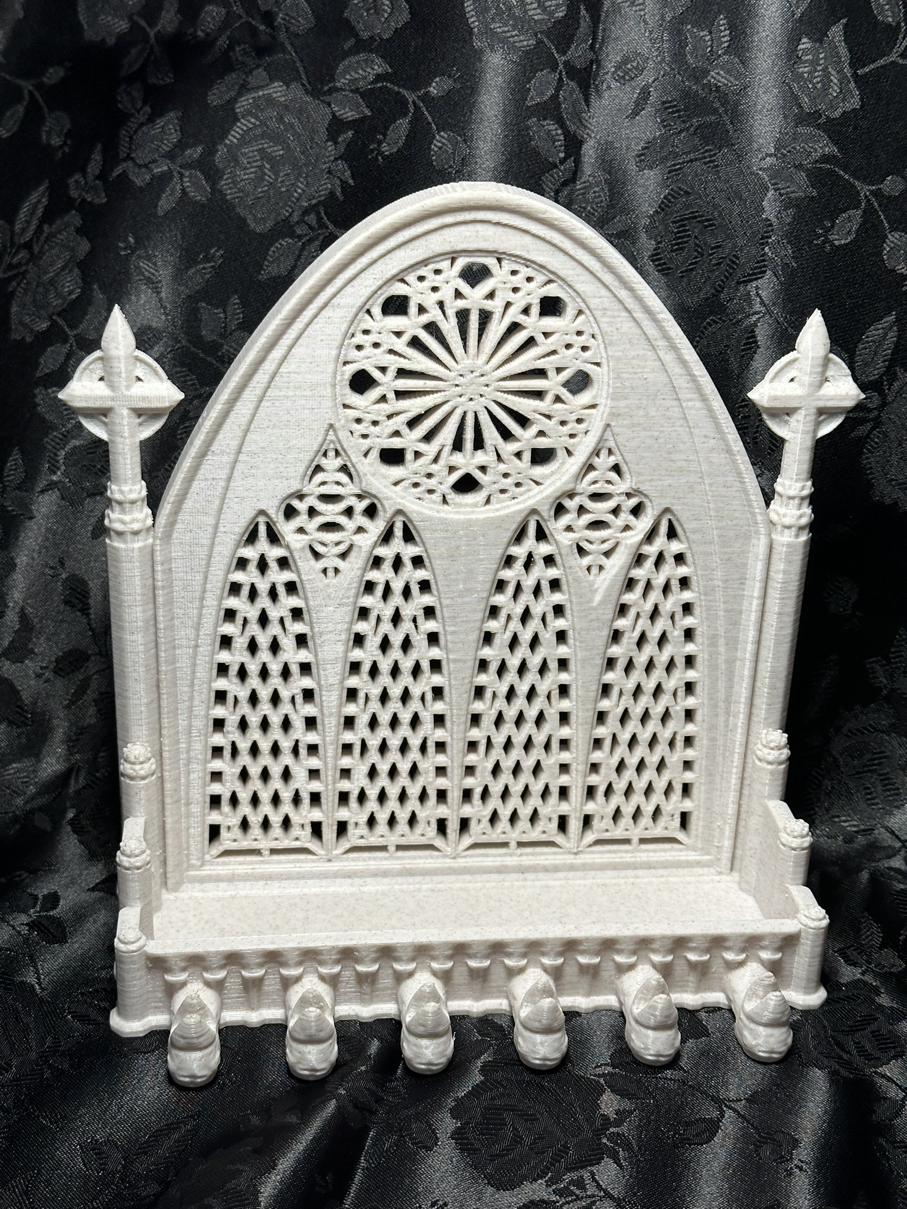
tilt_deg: -27.2
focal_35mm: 48
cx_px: 454
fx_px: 1677
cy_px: 604
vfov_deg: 39.7
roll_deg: -3.4
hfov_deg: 30.3
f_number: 1.78
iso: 125
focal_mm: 6.86
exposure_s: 1/60
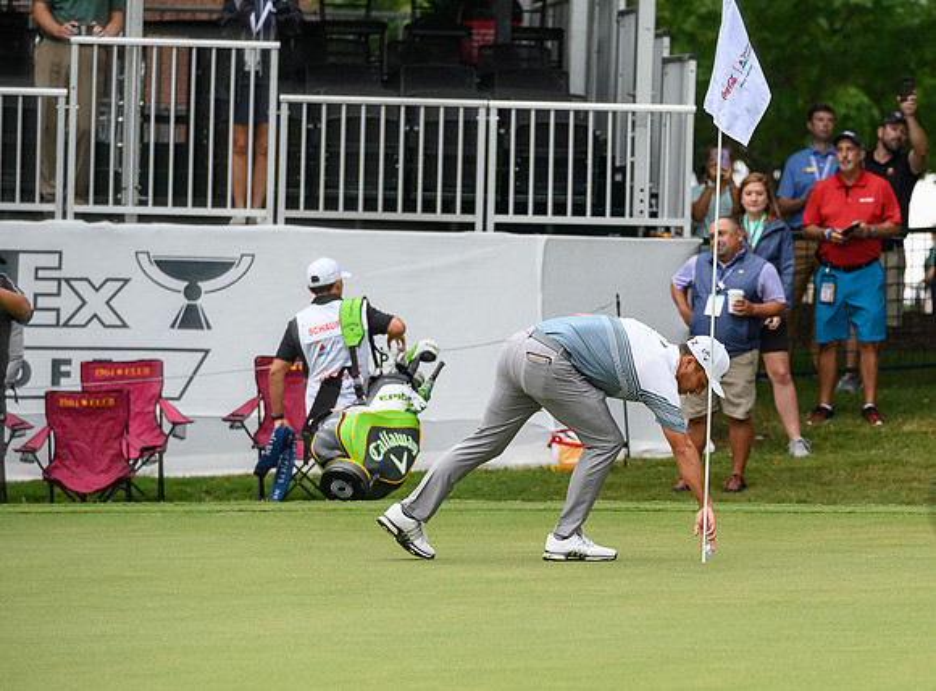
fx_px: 8378
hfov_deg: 6.4
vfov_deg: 4.7
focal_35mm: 312
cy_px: 502
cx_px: 734
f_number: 5
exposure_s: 1/320
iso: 2500
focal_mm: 200
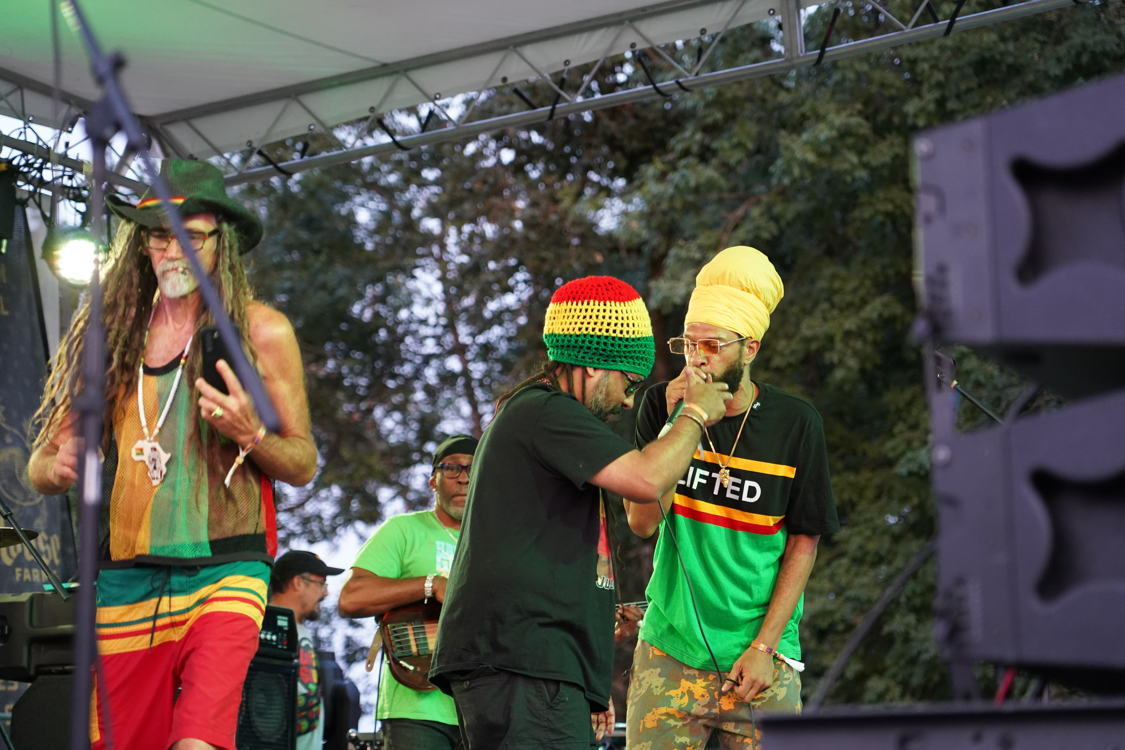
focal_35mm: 105
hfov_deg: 19.5
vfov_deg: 13.0
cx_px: 562
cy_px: 375
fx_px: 3281
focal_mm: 105
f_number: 4
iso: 3200
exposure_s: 1/160
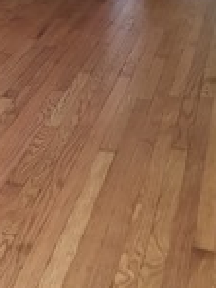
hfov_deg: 14.9
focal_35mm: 94
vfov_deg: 20.0
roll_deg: -0.3
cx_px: -80
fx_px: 782
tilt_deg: -13.3
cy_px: -27
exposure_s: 1/30
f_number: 2.2
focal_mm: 4.15
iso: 64
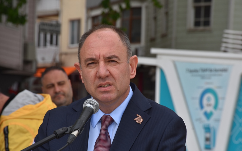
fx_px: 1418
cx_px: 121
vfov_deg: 6.1
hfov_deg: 9.8
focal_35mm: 215
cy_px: 80
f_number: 10
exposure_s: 1/320
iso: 200
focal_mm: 140
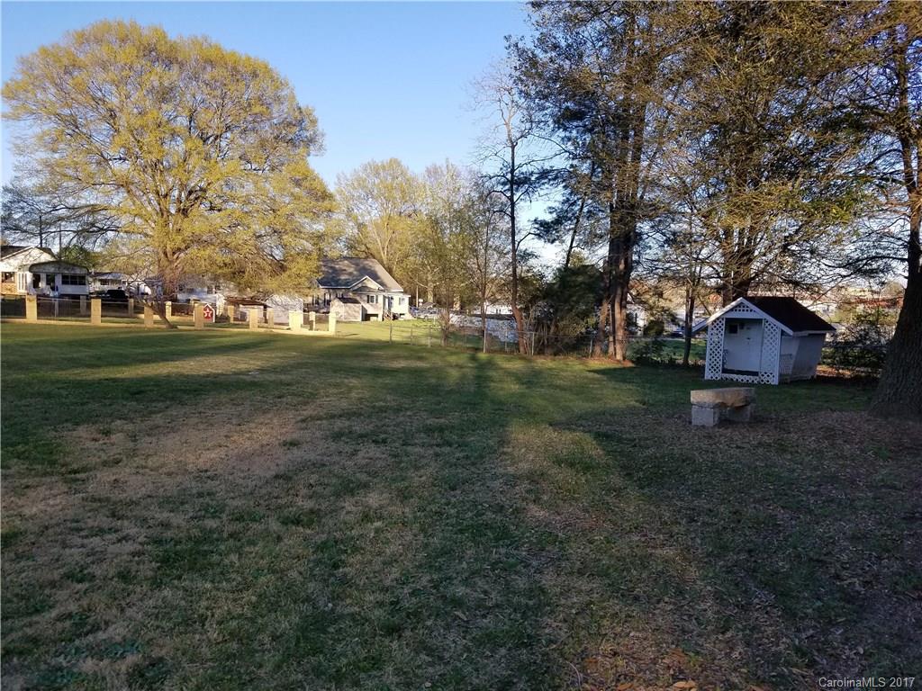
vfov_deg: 53.1
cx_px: 461
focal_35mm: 26
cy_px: 346
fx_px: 693
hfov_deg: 67.3
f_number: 1.7
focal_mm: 4.2
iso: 50
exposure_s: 1/1060
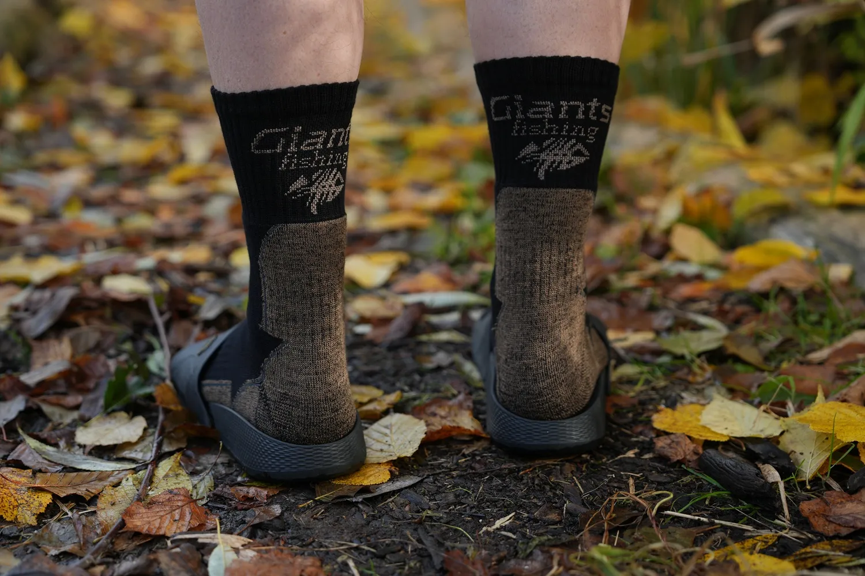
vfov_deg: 23.4
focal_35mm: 58
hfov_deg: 34.5
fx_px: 1394
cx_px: 432
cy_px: 288
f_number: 2.8
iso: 250
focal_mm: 58
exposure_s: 1/250
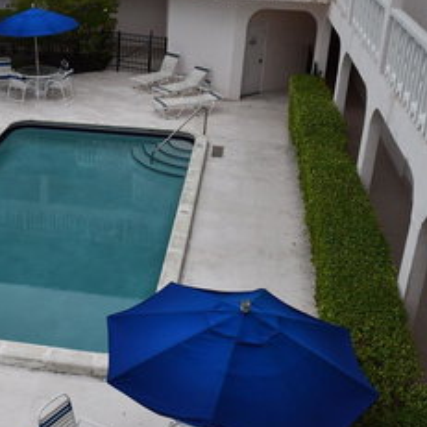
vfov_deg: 32.2
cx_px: 74
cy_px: 200
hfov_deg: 31.2
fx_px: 740
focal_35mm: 53
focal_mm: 20
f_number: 9
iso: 200
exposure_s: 1/320
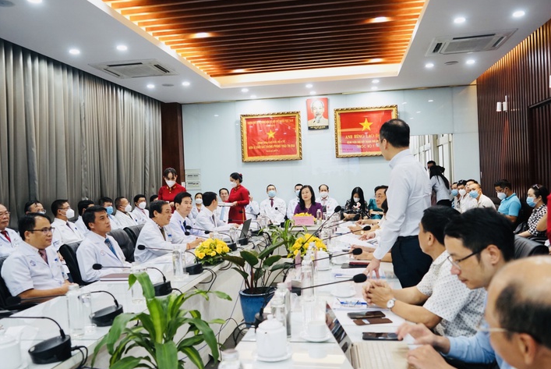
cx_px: 284
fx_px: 490
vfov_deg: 41.2
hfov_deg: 58.7
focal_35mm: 32
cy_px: 186
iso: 1600
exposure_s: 1/60
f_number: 5
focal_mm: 31
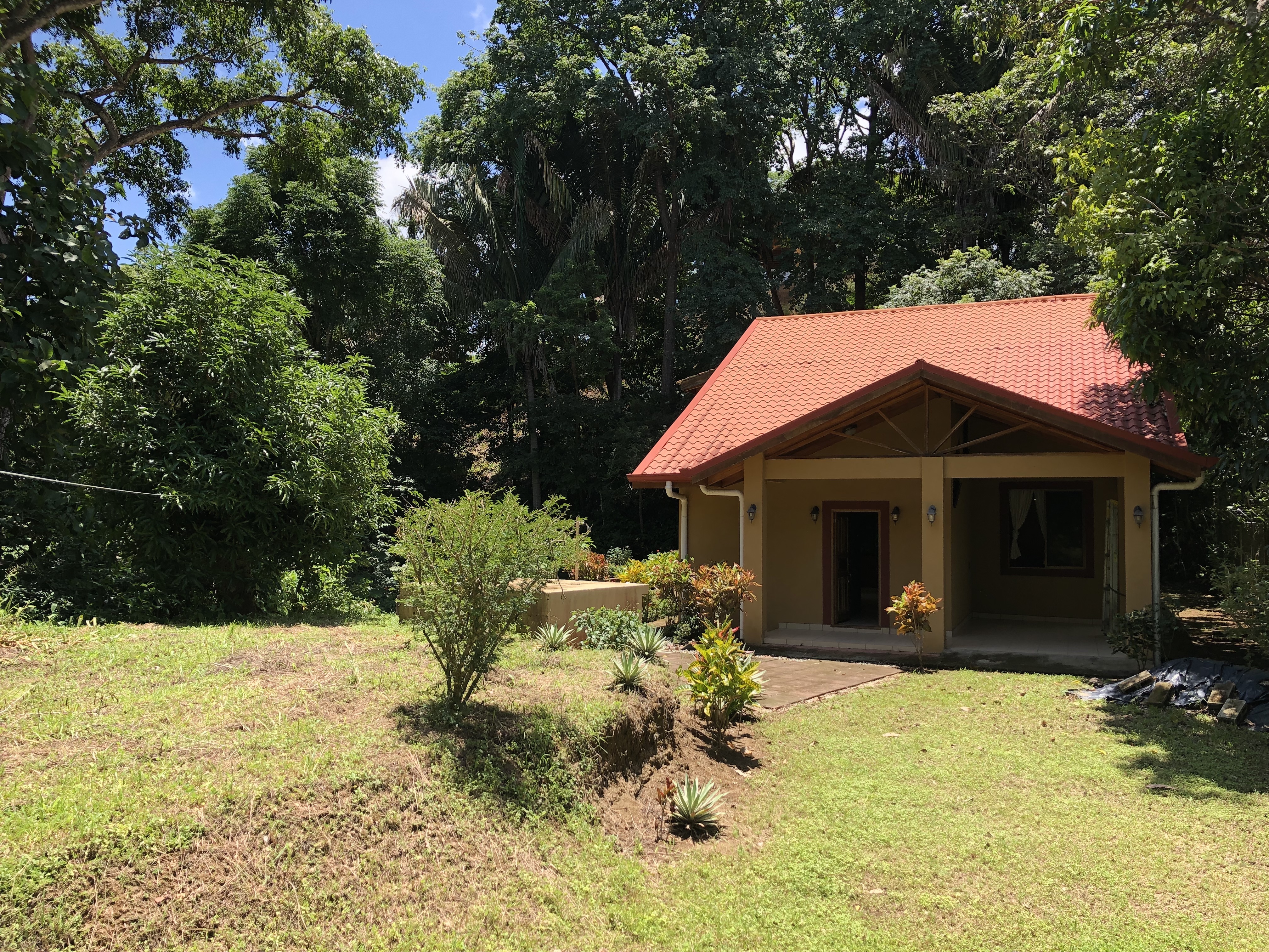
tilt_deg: +4.3
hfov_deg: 63.4
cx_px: 634
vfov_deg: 49.7
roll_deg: -0.4
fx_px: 1026
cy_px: 476
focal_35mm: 28
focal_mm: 4
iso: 20
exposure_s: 1/640
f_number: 1.8
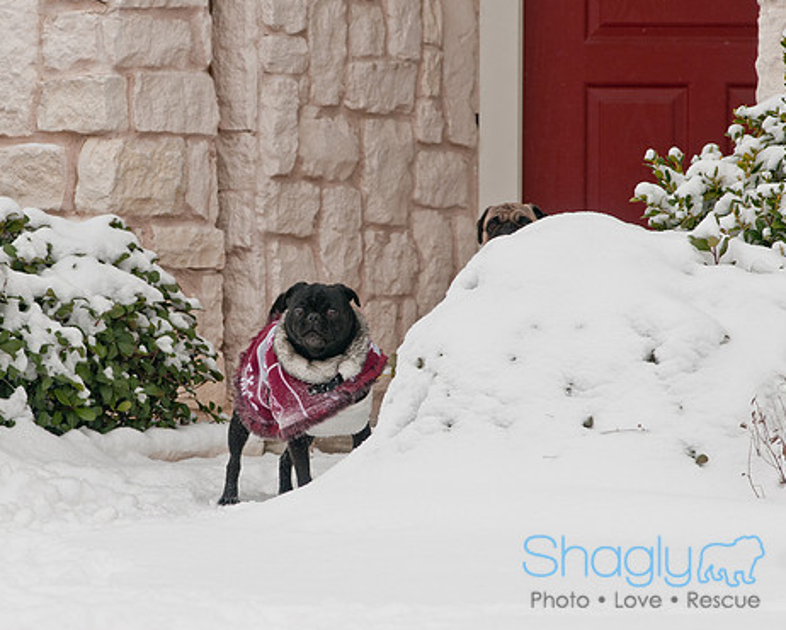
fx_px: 8215
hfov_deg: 5.5
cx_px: 301
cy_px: 316
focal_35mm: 353
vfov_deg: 4.4
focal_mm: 200
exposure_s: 1/1000
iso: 200
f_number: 5.6
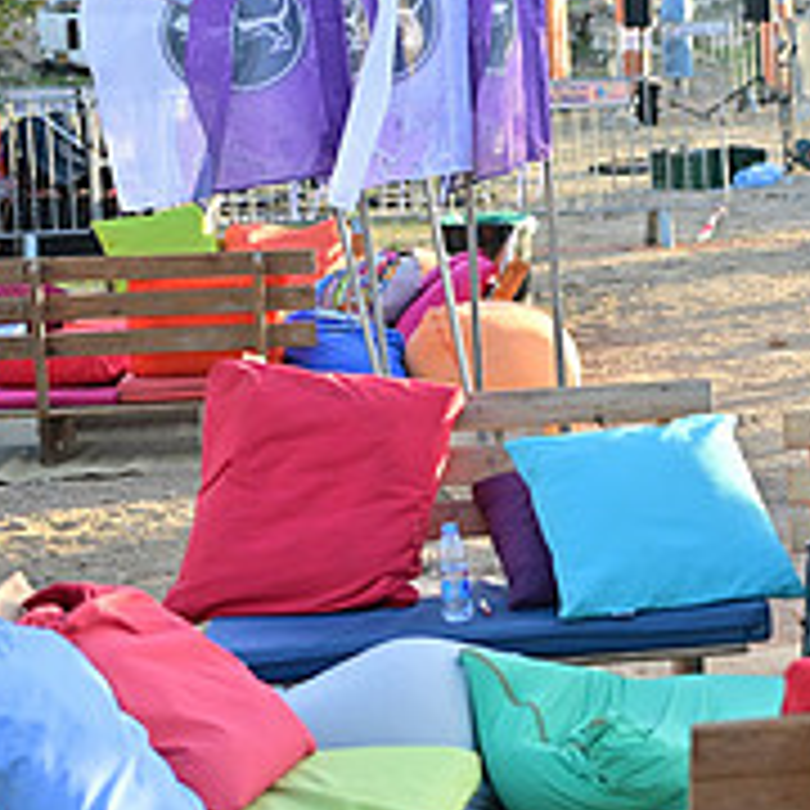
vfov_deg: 15.5
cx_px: 990
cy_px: 263
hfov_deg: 15.0
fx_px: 2965
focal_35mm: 112
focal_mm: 41
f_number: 2.2
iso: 400
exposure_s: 1/2000
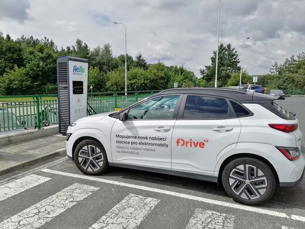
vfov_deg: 48.2
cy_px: 114
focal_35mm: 29
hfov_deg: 61.7
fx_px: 256
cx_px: 152
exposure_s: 1/1996
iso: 50
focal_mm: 5.3
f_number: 1.8
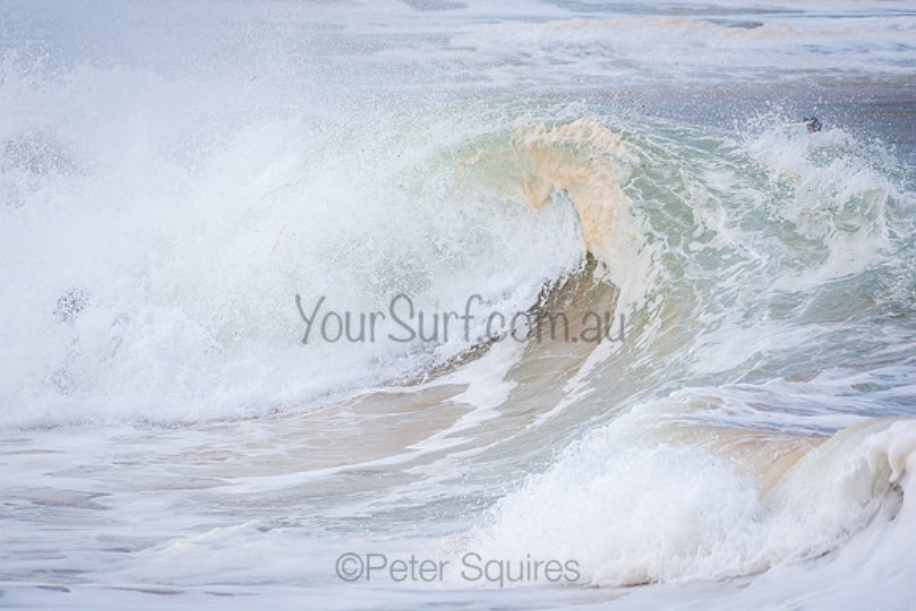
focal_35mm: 750
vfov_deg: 1.8
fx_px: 19087
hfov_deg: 2.7
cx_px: 458
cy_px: 306
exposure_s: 1/1000
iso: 200
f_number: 6.3
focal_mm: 500
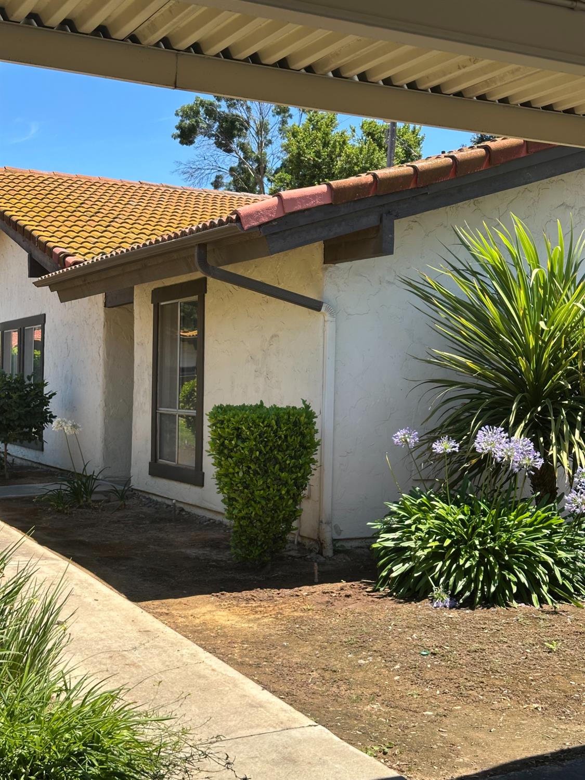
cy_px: 390
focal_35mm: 48
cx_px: 292
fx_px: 1082
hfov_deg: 30.3
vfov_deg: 39.7
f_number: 1.78
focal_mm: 6.86
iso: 64
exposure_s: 1/1433
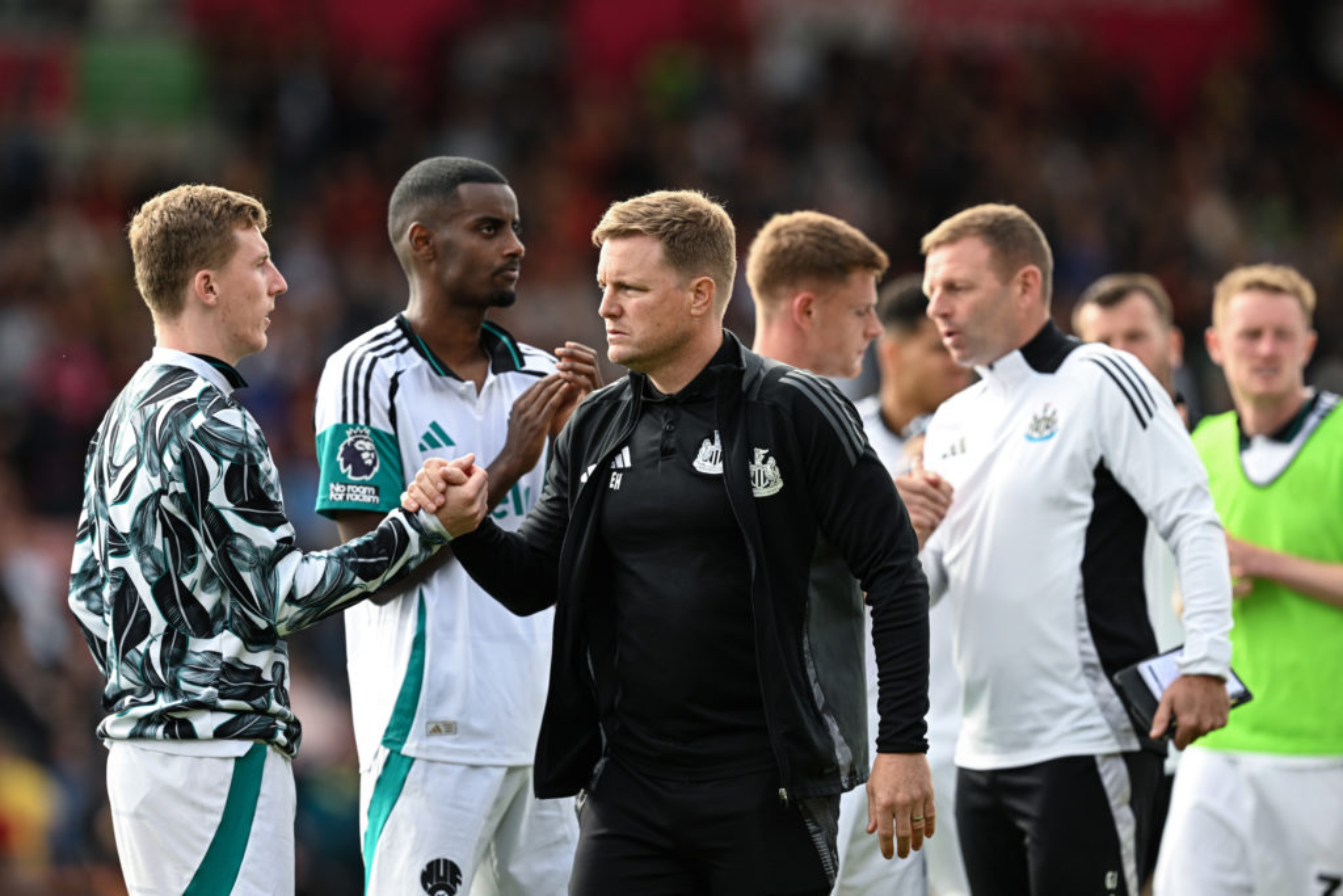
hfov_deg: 5.2
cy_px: 448
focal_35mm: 400
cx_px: 672
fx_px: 14923
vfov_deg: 3.4
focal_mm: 400
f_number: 4
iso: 500
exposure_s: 1/1600
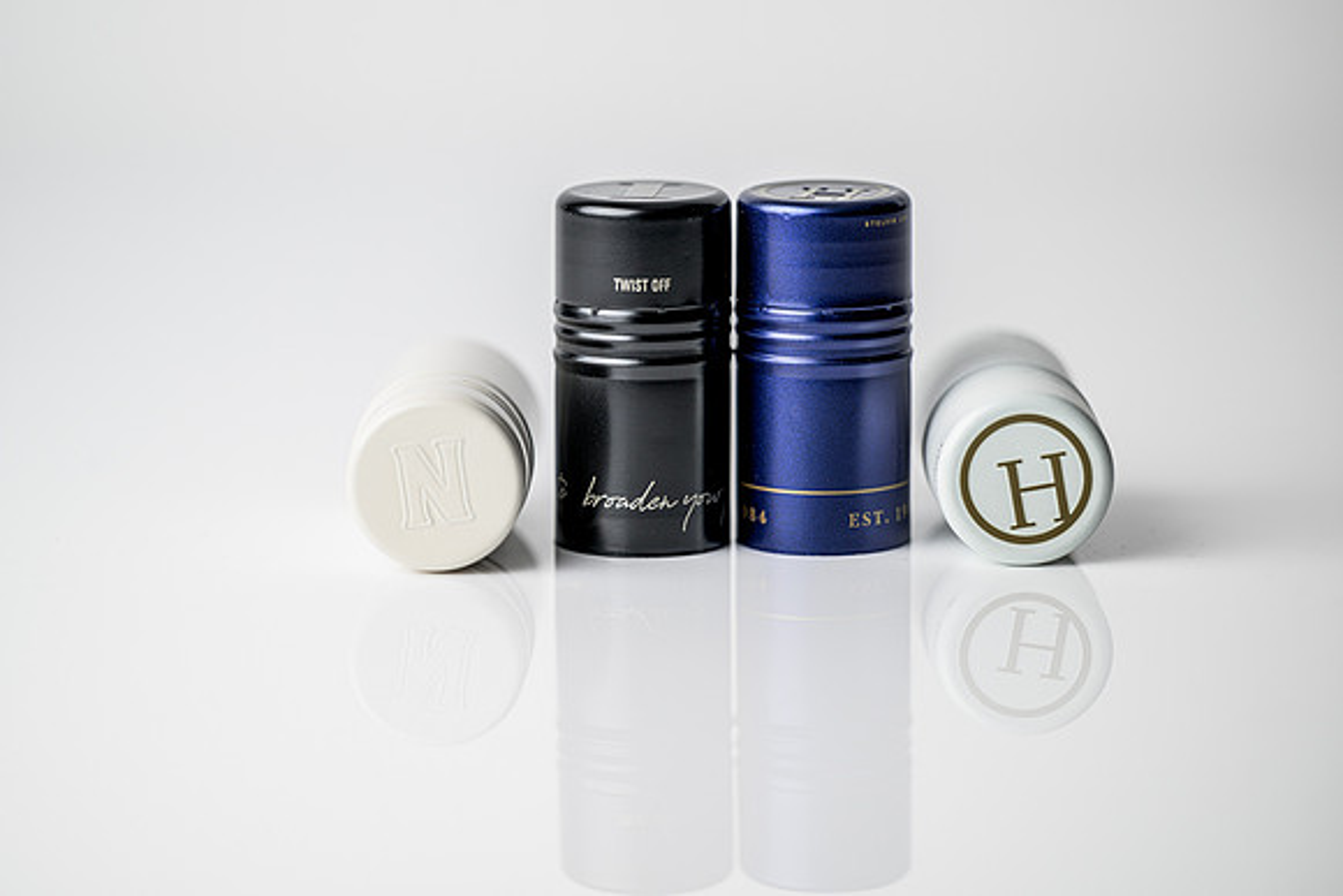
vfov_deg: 6.2
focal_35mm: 220
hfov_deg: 9.3
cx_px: 658
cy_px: 411
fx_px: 8223
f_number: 2.8
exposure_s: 1/200
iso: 50
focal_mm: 200
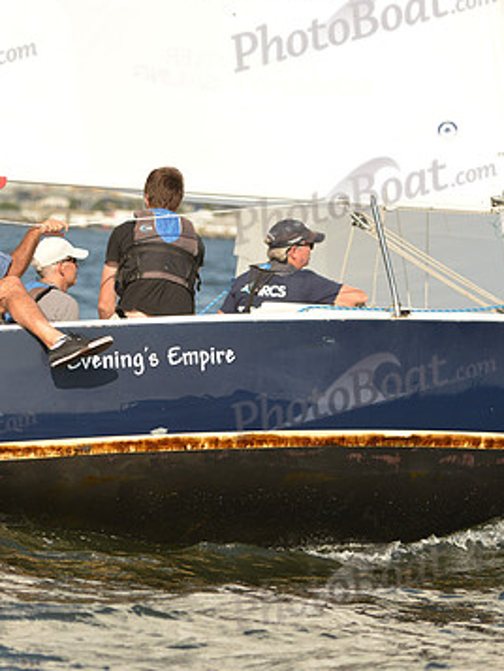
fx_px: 2968
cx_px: 135
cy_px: 320
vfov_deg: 12.9
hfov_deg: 9.7
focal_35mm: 153
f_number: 2.8
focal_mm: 98
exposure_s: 1/1600
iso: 320
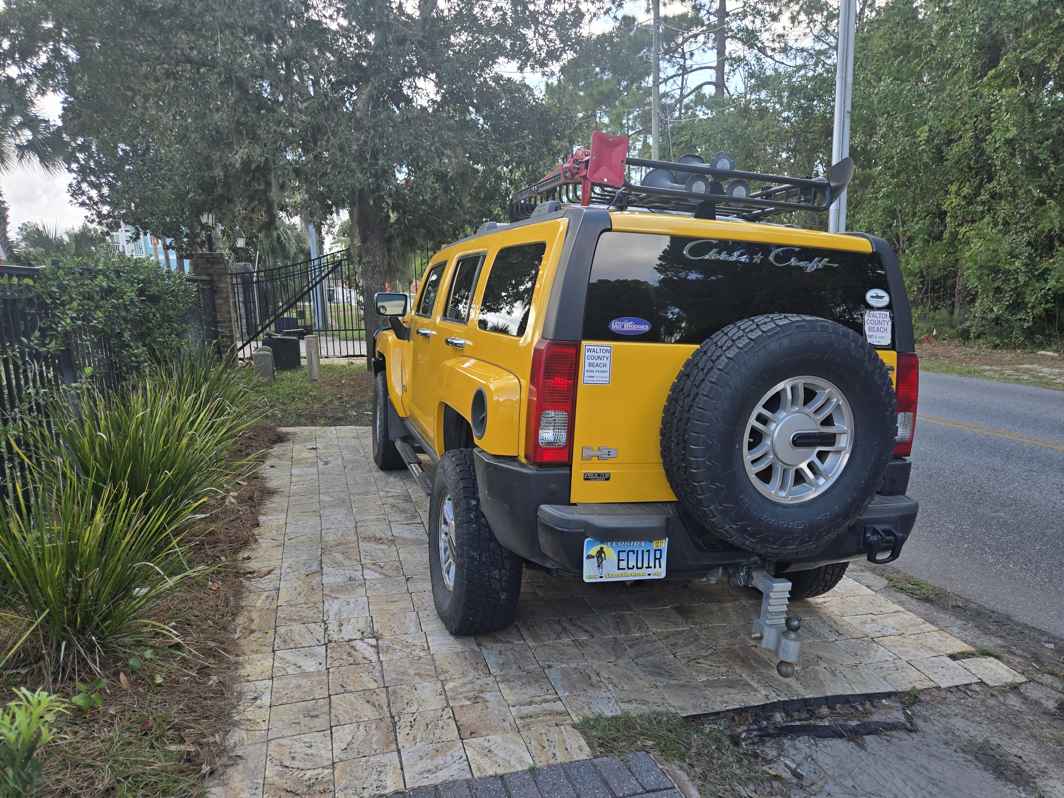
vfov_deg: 58.9
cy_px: 399
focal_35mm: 23
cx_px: 532
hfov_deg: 73.9
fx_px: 707
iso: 80
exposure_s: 1/1228
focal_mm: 5.4
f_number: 1.8
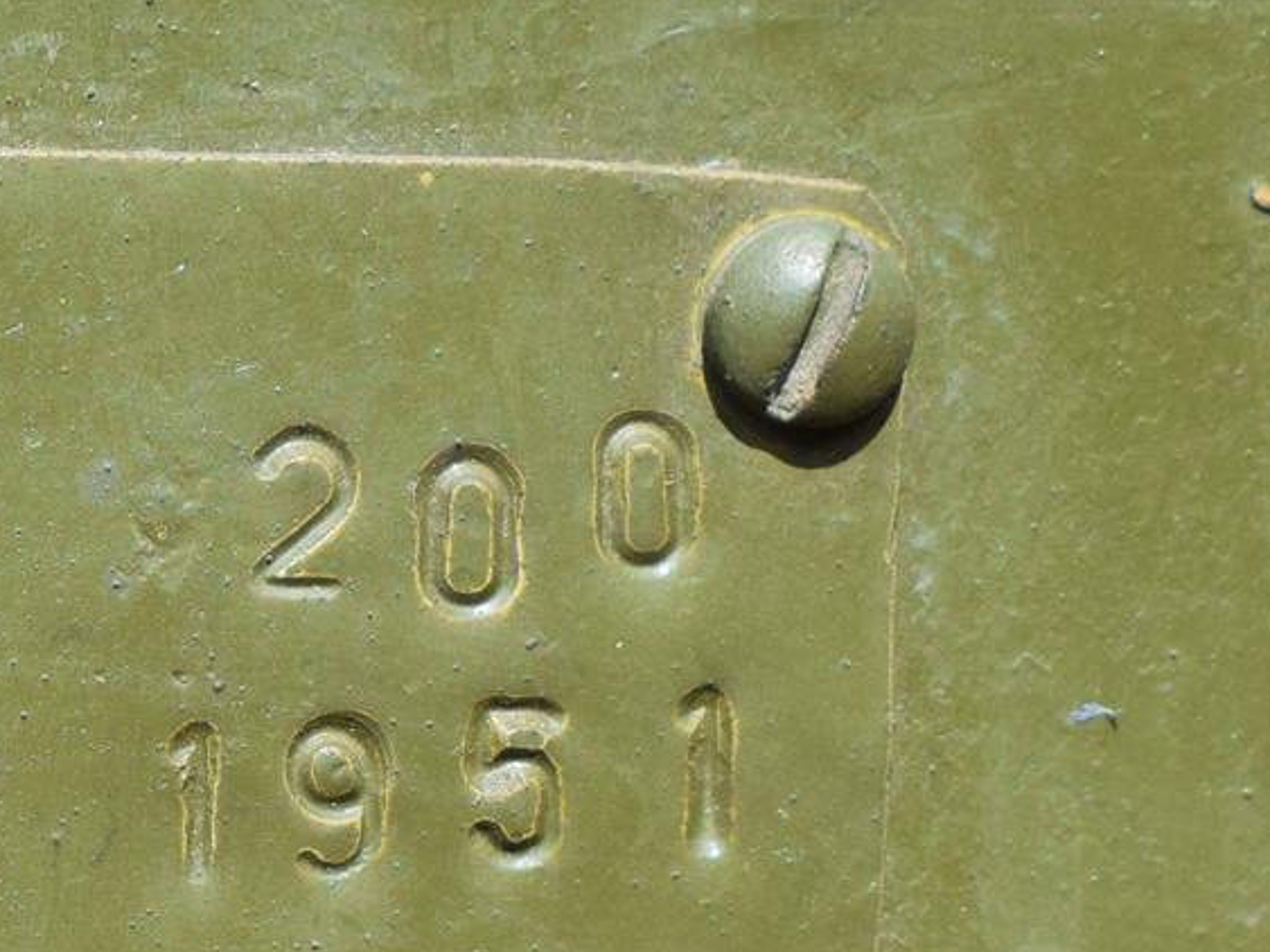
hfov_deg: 11.6
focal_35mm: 169
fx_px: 6200
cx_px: 111
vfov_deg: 8.8
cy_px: 756
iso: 250
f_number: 8
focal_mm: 55
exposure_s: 1/250
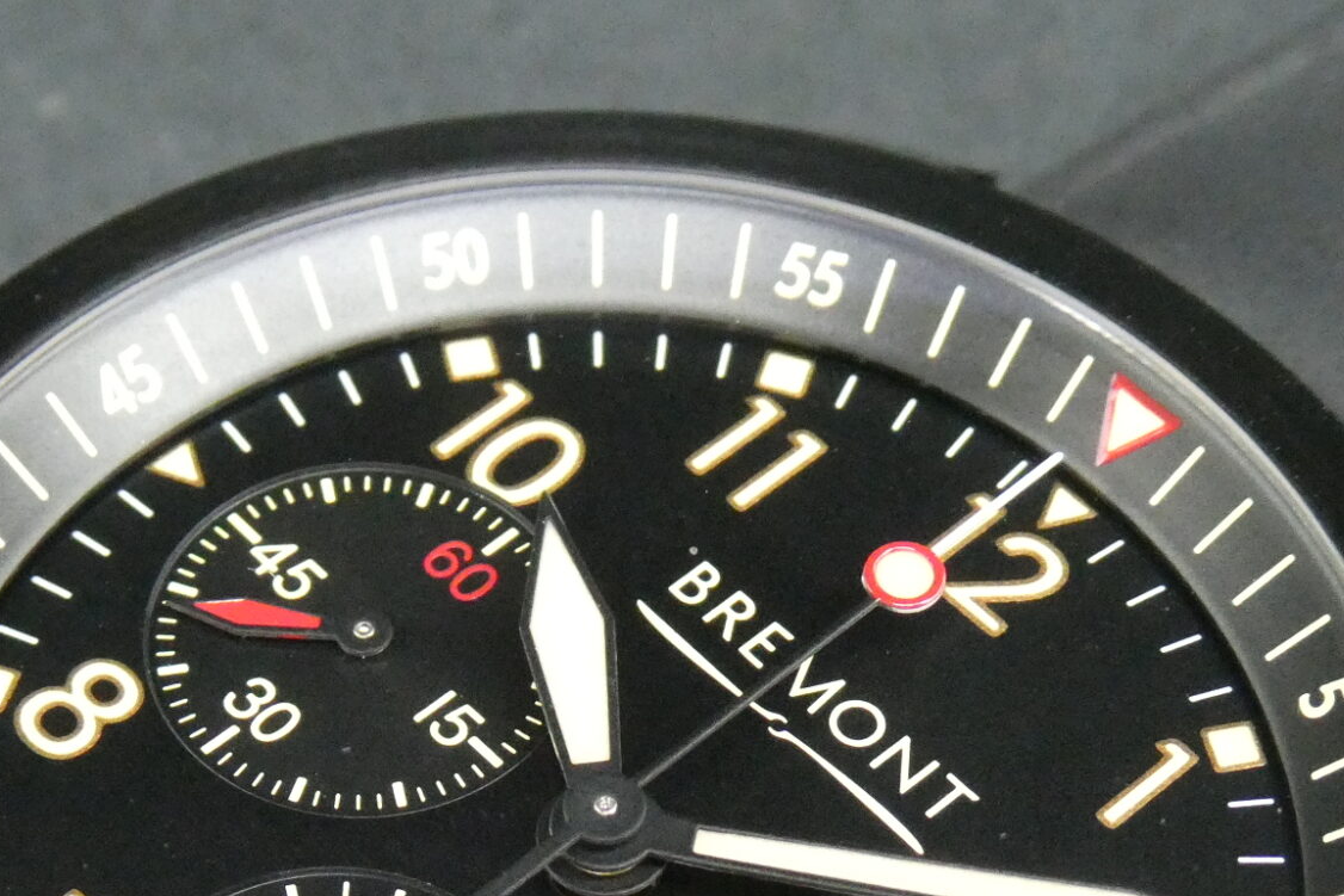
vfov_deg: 12.9
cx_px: 525
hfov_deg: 19.6
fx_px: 3883
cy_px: 1031
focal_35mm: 104
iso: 1000
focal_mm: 7.8
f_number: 3.9
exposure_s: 1/80
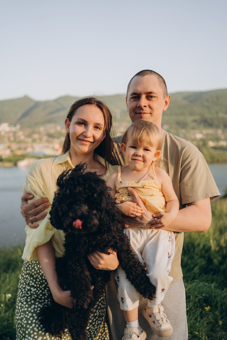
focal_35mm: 35
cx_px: 114
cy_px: 170
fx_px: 331
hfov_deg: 37.9
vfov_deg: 54.4
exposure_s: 1/800
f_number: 2.2
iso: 100
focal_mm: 35
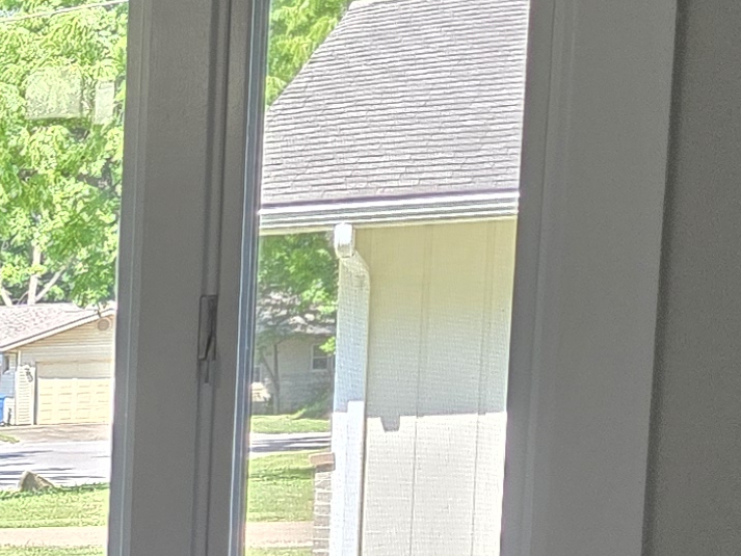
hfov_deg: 12.8
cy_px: 891
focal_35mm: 129
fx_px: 2762
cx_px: -866
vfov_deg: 11.0
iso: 100
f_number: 1.8
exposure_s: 1/120
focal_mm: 5.4
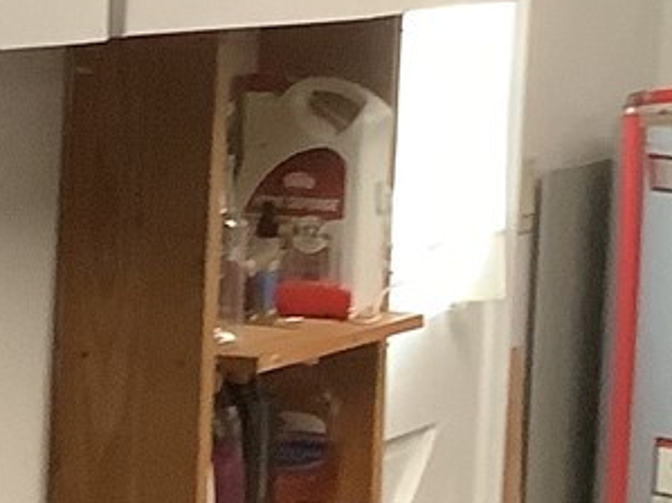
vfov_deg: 8.9
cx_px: -571
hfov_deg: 11.0
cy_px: 386
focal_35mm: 166
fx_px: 3221
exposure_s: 1/30
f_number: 2.4
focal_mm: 3.3
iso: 320
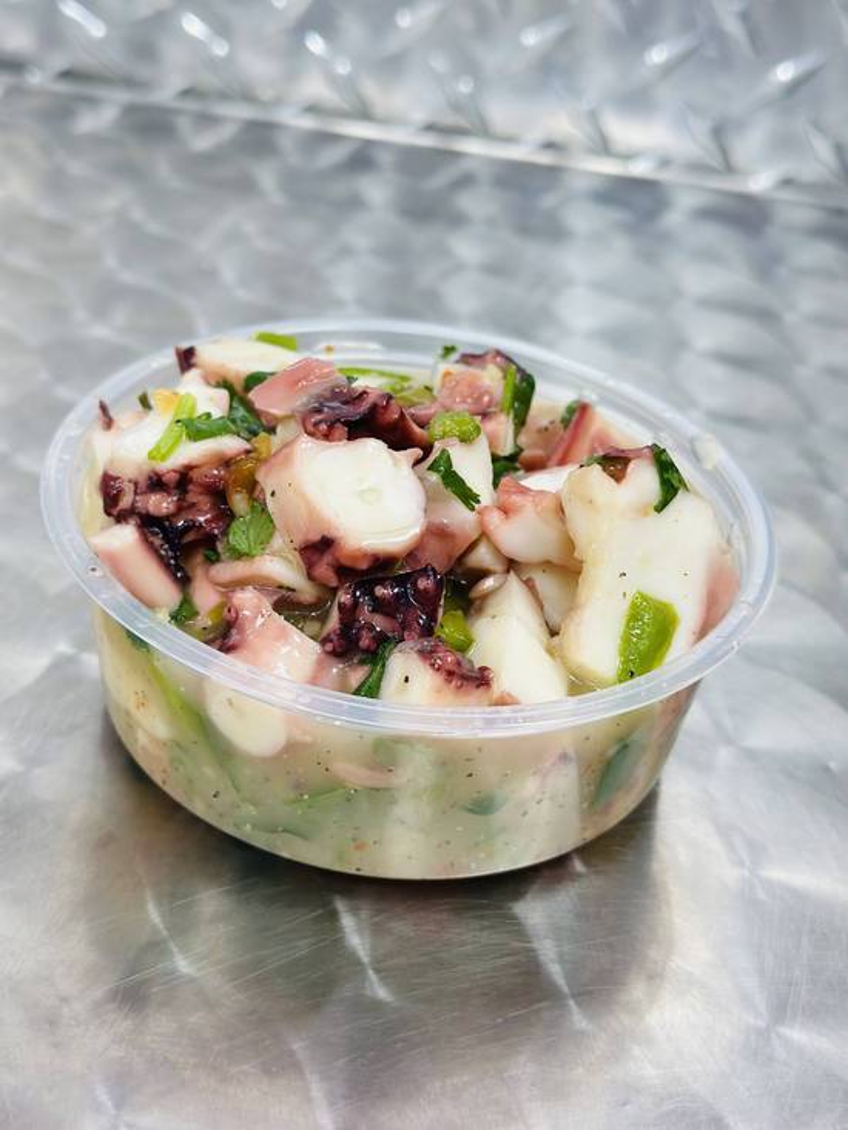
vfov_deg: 39.7
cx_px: 424
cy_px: 565
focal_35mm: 48
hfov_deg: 30.3
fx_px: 1567
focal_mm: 6.86
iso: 160
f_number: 1.78
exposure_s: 1/120
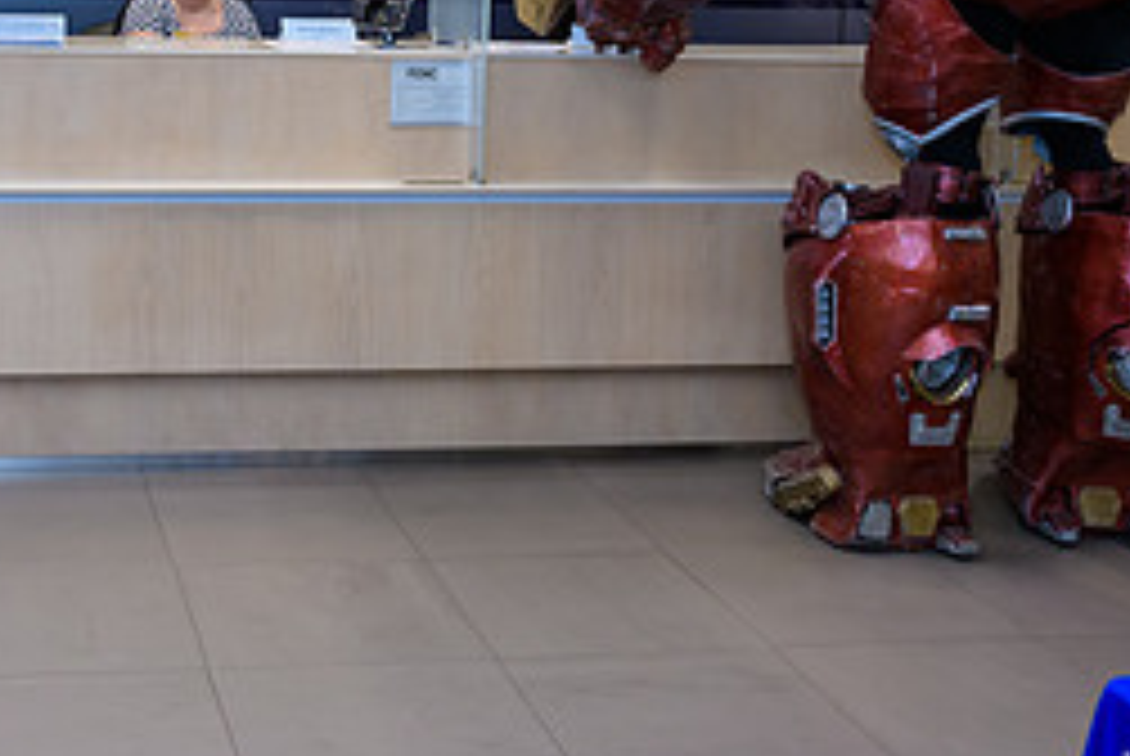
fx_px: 1885
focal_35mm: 60
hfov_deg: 32.4
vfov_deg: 22.0
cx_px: 225
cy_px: 25
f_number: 3.2
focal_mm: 26
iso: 800
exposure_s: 1/125
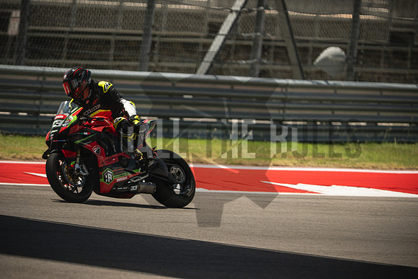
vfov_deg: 3.3
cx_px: 209
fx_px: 4878
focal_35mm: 420
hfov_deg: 4.9
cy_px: 140
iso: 160
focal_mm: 280
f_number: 2.8
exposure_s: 1/1600
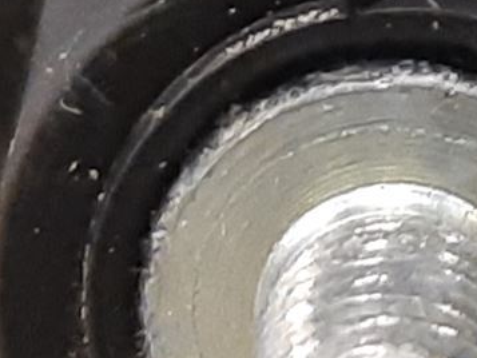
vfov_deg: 9.7
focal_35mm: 149
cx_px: 1110
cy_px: -166
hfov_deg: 11.3
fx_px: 2054
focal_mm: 3.93
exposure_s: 1/50
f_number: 1.7
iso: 200
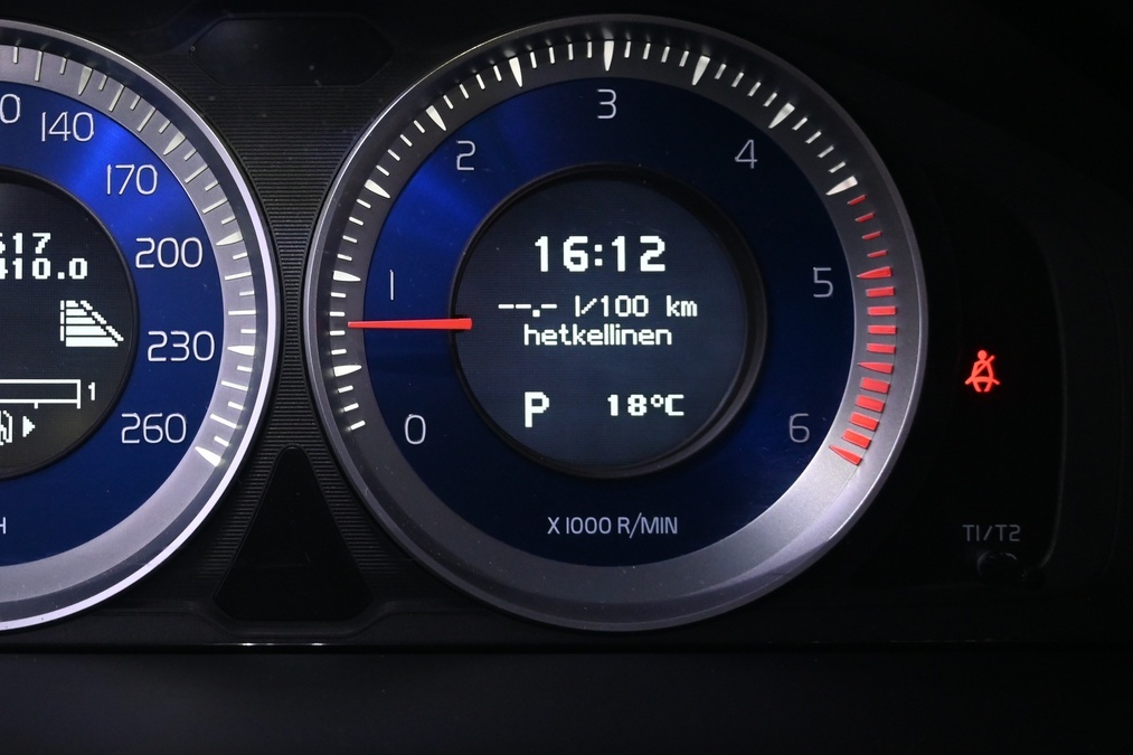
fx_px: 1510
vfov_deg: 28.0
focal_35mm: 48
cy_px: 296
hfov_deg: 40.1
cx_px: 300
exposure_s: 1/30
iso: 1400
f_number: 3.8
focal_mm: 20
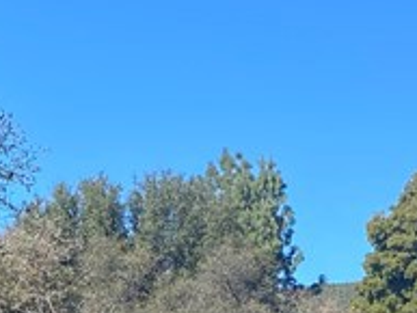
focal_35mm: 138
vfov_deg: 10.3
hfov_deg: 13.9
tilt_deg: +1.2
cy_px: 527
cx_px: -65
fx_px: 1663
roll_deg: -2.2
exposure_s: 1/1300
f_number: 1.8
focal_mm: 4.25
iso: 32
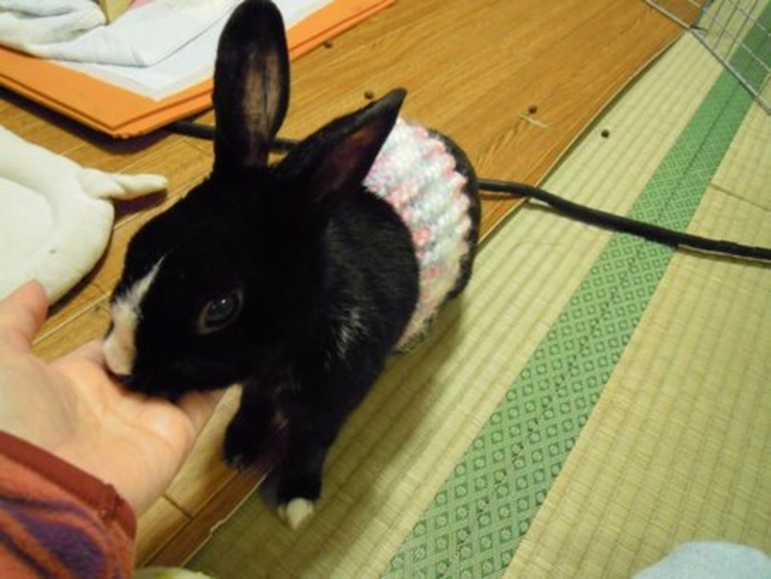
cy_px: 290
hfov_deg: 63.4
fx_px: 624
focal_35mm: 28
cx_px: 386
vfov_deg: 49.8
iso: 800
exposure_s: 1/25
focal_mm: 5
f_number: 2.7
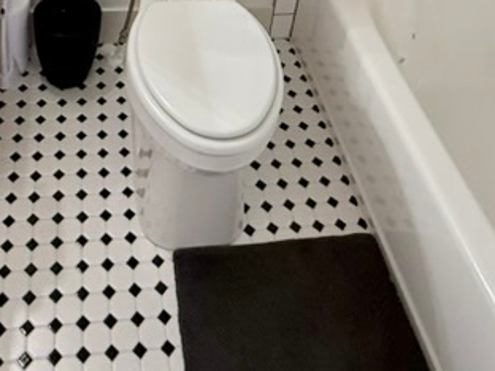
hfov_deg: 40.6
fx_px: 658
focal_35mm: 46
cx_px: 154
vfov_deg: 24.4
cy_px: -187
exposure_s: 1/60
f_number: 2.2
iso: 250
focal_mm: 2.22
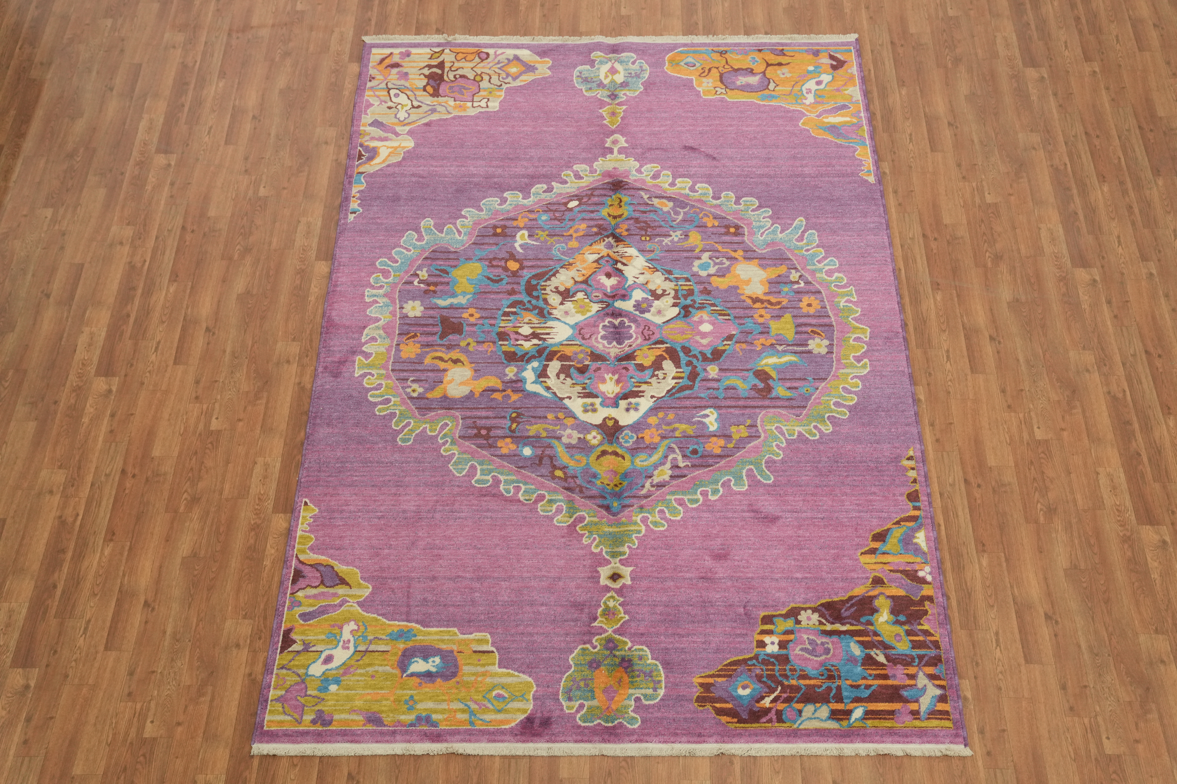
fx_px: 1210
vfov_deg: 35.9
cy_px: 392
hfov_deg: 51.9
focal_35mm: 37
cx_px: 588
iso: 2000
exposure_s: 1/125
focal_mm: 37
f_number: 3.2
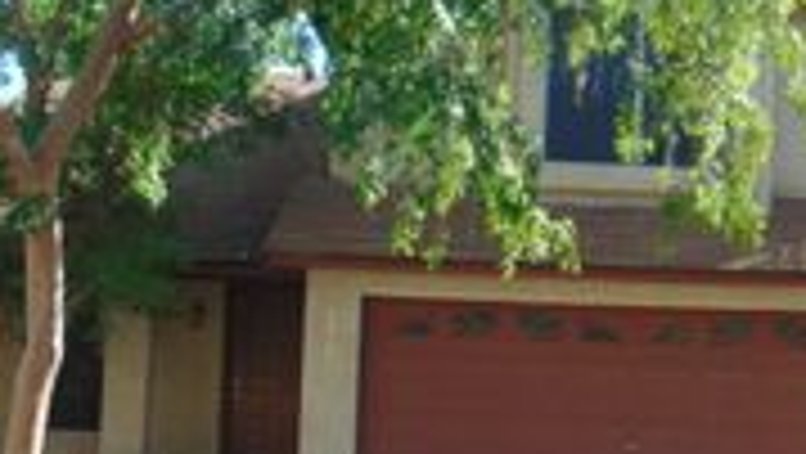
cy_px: 321
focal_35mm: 76
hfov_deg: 27.7
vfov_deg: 15.9
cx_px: 545
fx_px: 1625
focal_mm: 4.5
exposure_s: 1/400
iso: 80
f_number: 3
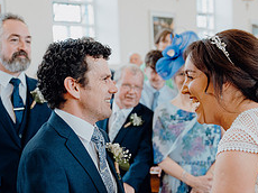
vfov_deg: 17.1
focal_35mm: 85
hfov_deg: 23.0
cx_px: 120
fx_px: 633
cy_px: 169
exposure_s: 1/200
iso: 1000
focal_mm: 35
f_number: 2.8
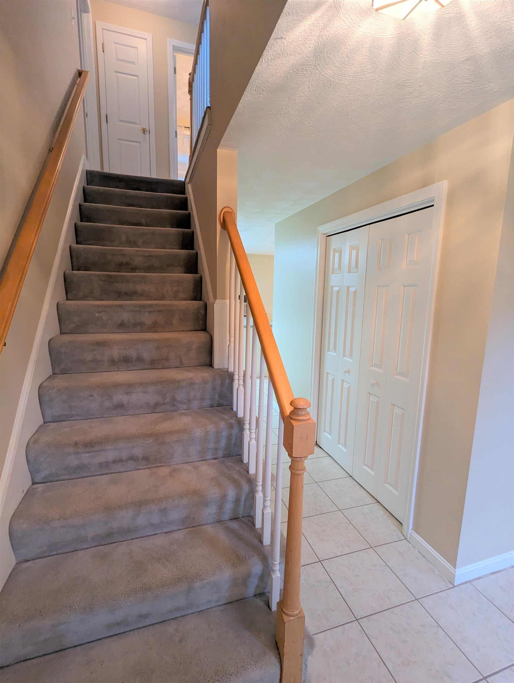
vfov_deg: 94.4
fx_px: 316
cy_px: 342
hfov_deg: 78.2
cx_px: 257
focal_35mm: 16
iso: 310
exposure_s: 1/60
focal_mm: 2.35
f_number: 2.2
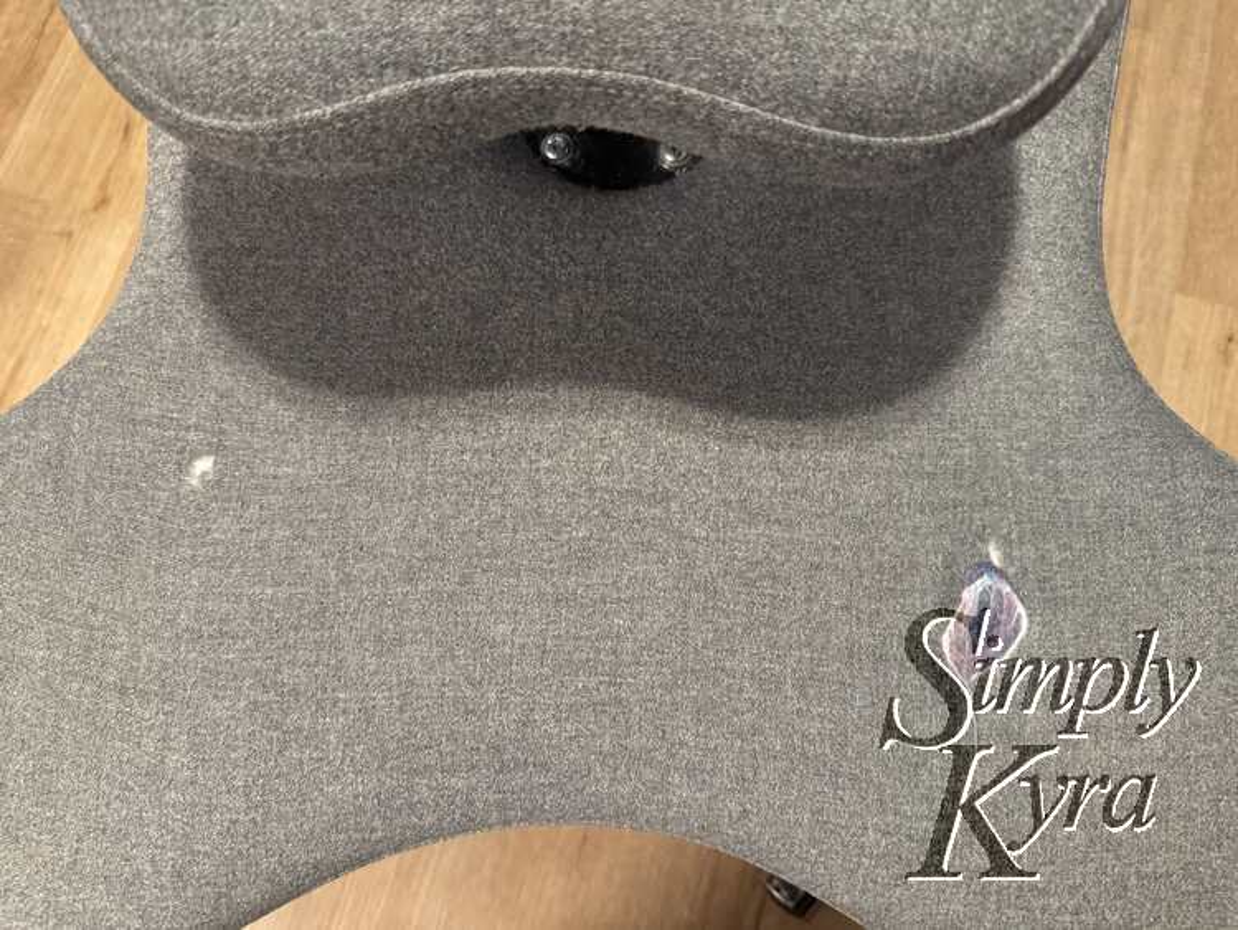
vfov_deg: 56.8
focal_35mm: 24
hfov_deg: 71.6
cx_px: 619
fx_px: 859
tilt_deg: -76.5
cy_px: 465
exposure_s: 1/40
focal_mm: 6.76
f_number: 1.78
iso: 640
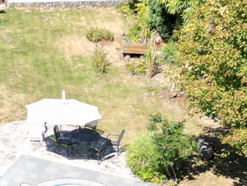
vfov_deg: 10.8
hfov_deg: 13.6
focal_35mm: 137
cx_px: -109
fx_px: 978
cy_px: 173
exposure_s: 1/1500
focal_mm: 6.72
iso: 100
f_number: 1.7
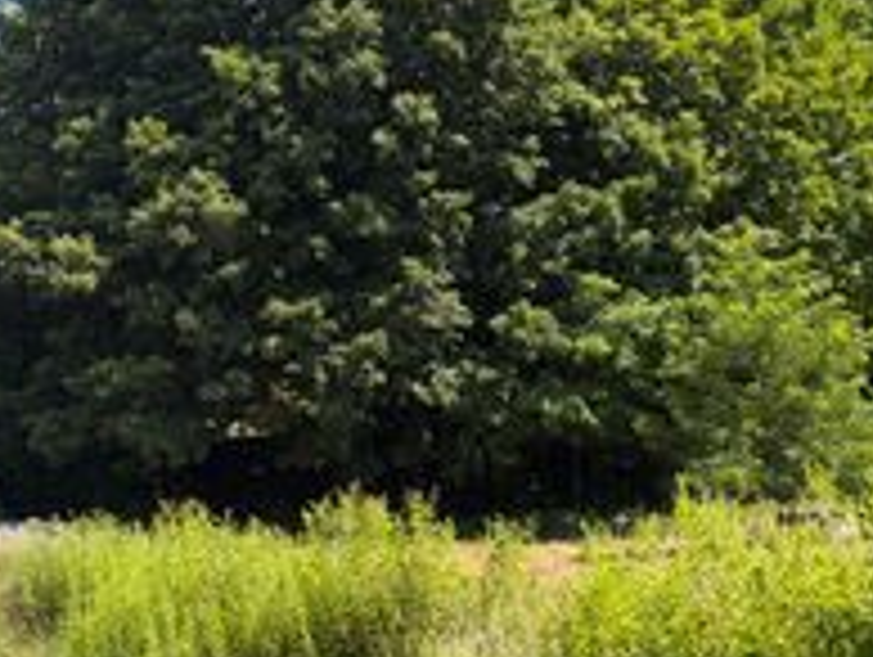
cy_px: 155
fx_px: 1692
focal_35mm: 67
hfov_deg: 27.3
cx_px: -4
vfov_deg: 21.8
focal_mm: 5.96
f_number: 1.6
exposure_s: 1/1901
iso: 50
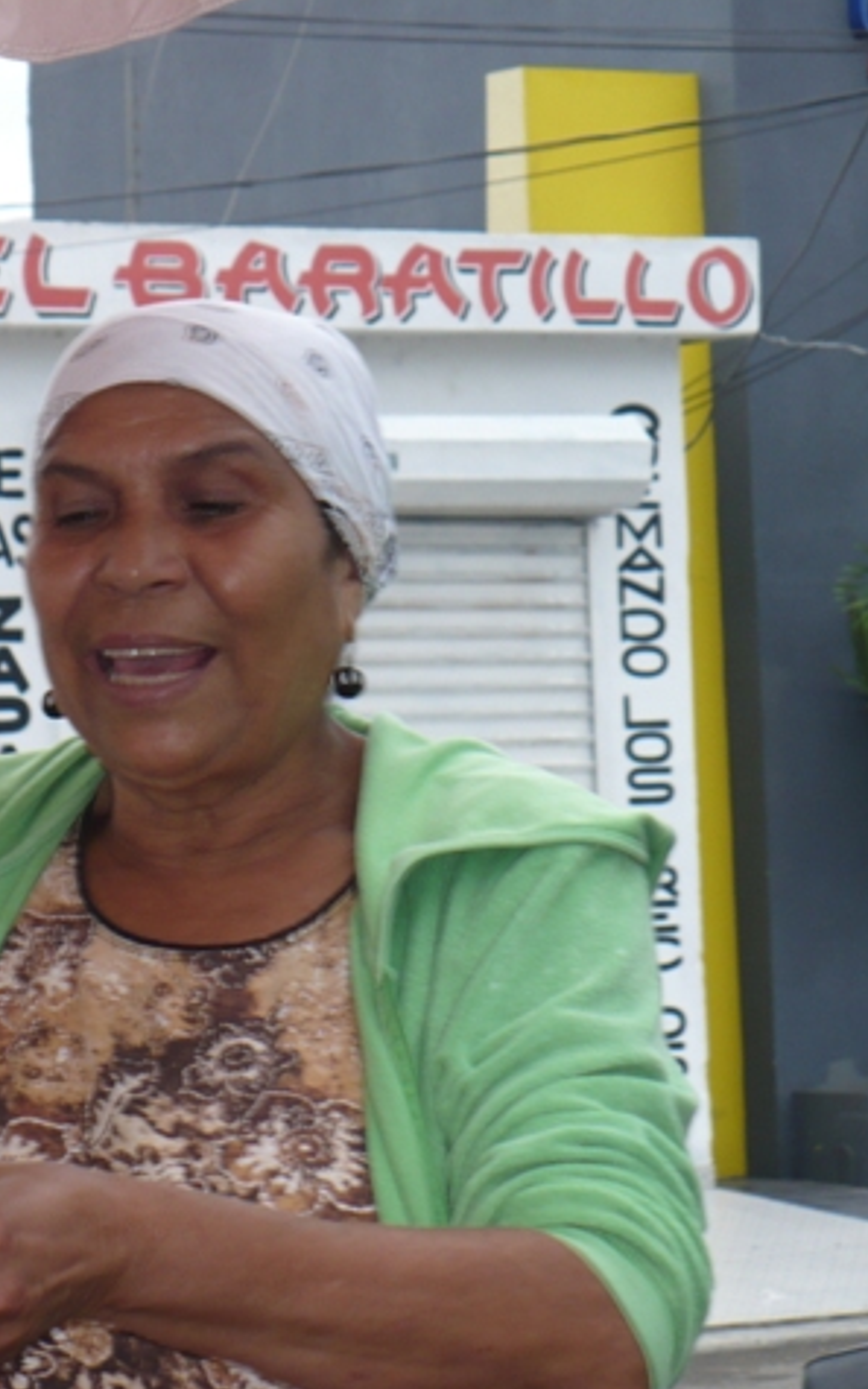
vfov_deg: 14.9
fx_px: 5297
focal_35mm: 140
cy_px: 696
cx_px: 172
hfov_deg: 9.3
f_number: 3.5
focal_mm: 16.1
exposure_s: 1/50
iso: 100
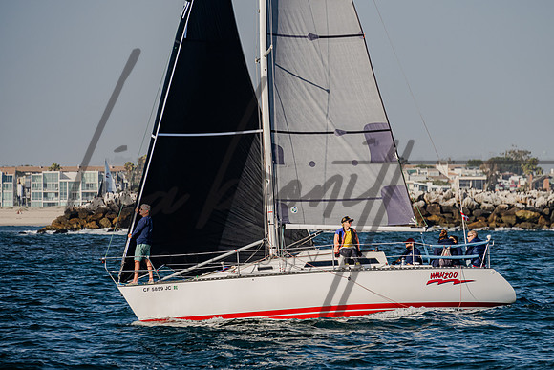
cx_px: 310
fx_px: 4072
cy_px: 196
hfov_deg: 7.8
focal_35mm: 265
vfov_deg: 5.2
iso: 400
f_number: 6.3
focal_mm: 200
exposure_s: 1/800
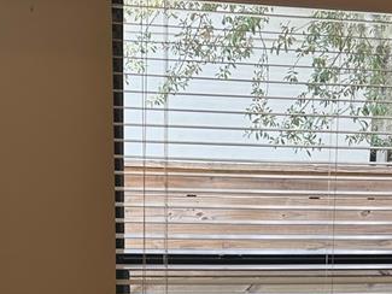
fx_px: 929
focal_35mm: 82
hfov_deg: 23.8
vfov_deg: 17.1
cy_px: 365
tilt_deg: -10.4
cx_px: 212
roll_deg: -0.3
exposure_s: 1/160
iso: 40
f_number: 1.5
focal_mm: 5.7
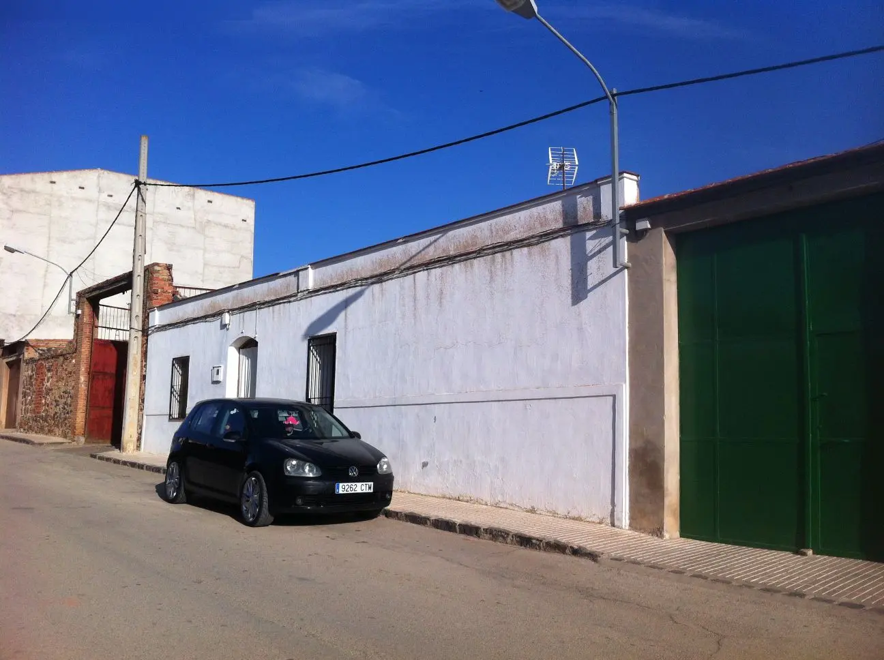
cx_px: 442
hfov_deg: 52.7
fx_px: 892
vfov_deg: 40.6
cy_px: 330
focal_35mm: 35
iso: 80
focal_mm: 3.85
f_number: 2.8
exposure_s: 1/2320
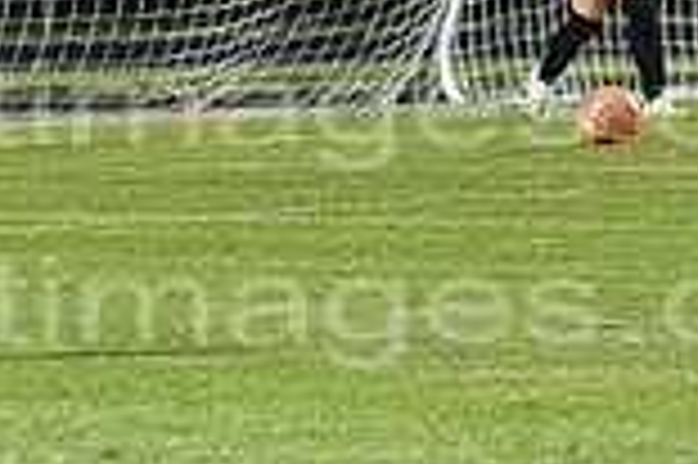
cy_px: 16
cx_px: -36
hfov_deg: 3.0
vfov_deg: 2.0
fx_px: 13287
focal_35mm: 686
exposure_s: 1/800
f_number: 2.8
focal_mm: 122
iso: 8000
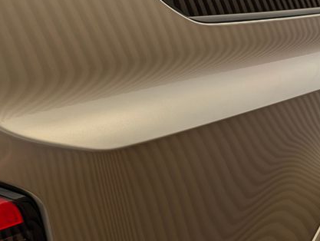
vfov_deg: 24.9
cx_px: 295
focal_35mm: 59
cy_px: 119
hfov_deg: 31.0
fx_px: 546
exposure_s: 1/151
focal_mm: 6.9
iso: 16
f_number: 1.68
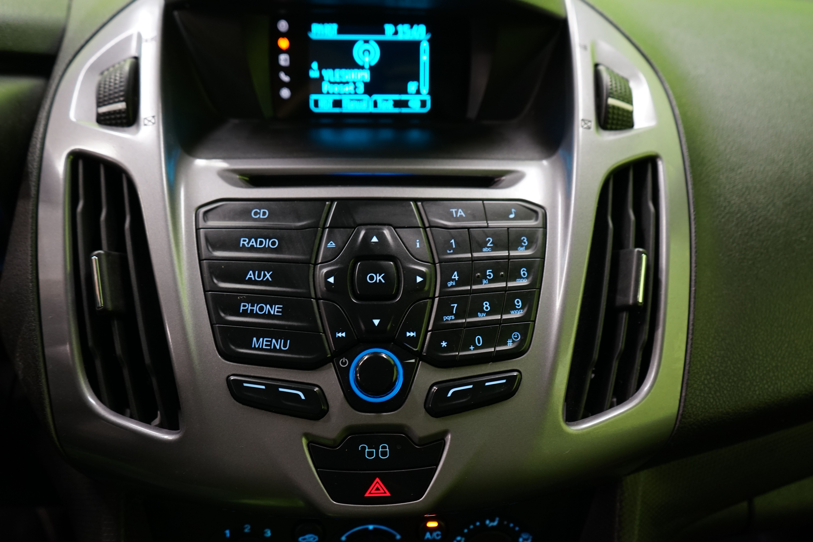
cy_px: 271
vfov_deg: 45.0
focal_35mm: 29
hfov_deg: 63.7
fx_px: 655
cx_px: 406
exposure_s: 1/15
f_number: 4.5
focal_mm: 29
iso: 800
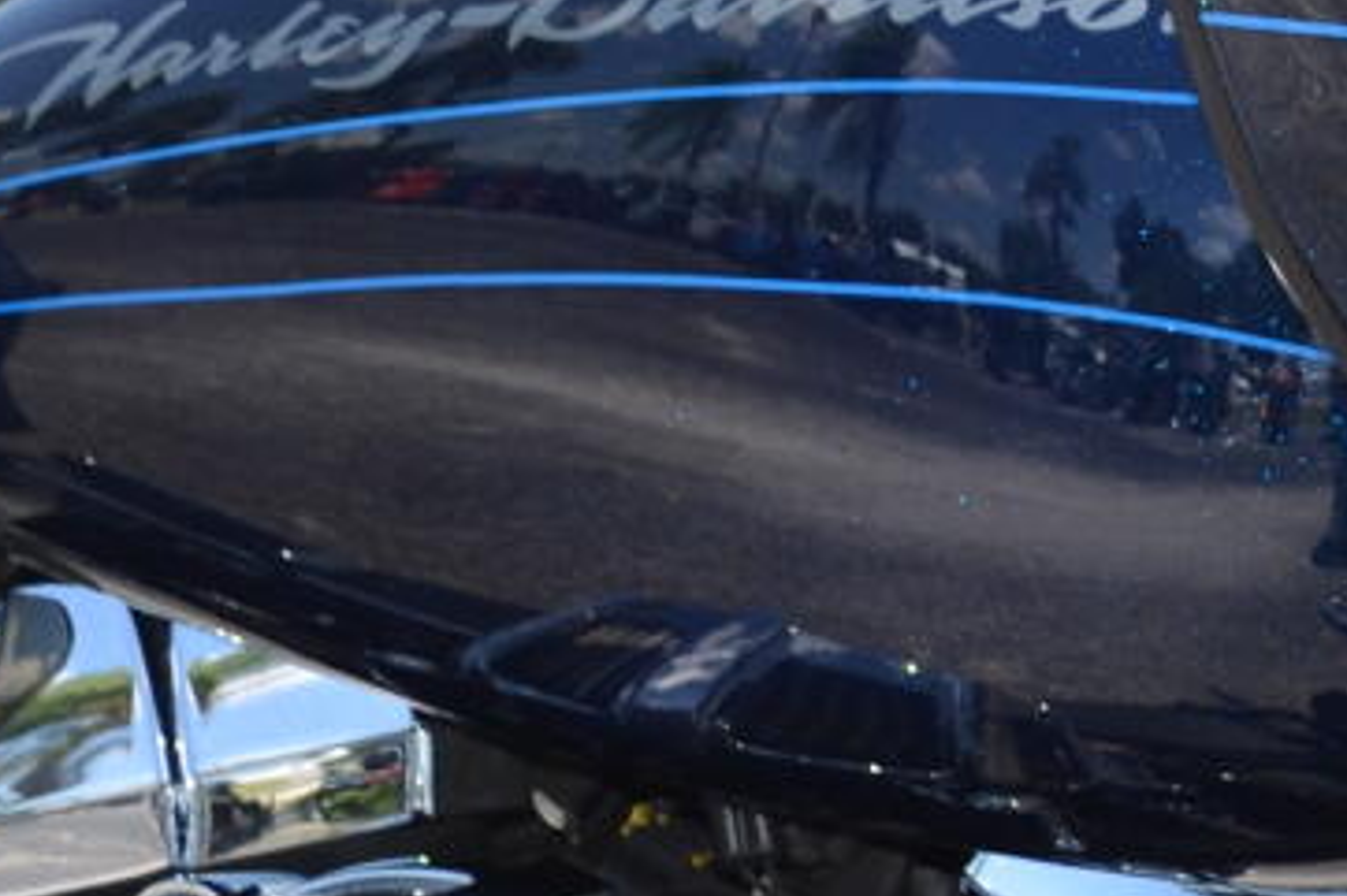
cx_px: 2121
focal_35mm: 232
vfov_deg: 5.7
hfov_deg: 8.6
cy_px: -1258
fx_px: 8676
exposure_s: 1/200
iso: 100
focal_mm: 28
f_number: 5.6
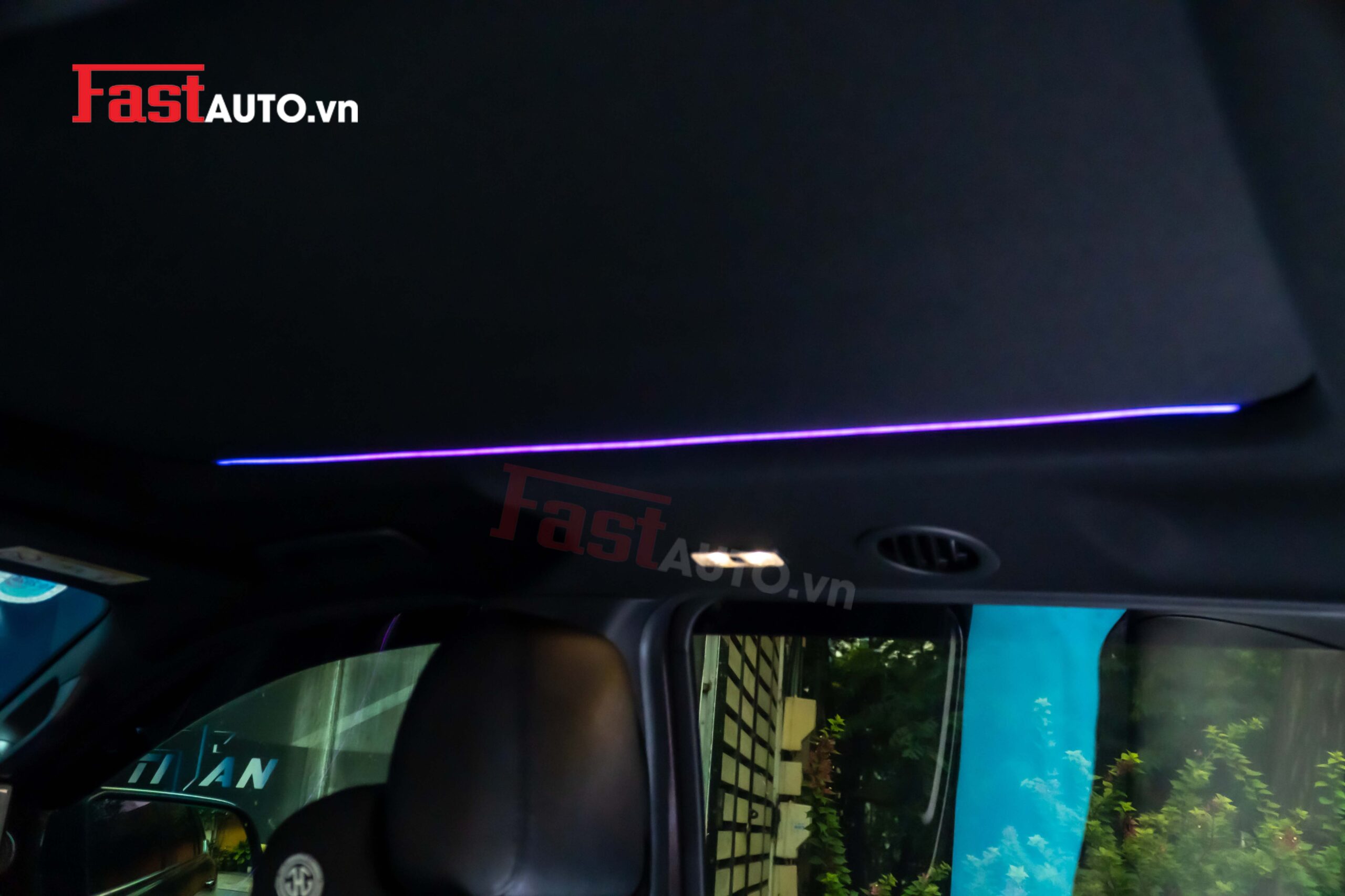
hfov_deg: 53.1
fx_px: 1345
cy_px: 448
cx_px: 672
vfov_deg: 36.9
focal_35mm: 36
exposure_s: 1/100
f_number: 4
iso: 4000
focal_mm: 24
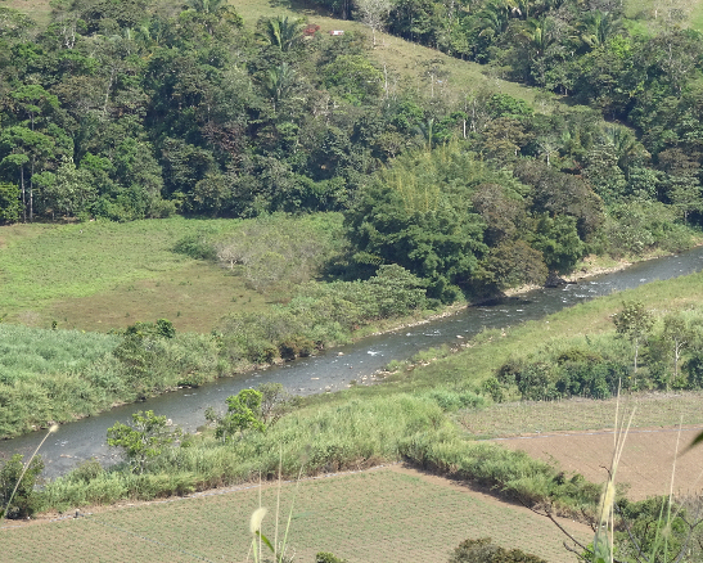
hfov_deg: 9.0
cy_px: 234
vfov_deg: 7.2
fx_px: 4454
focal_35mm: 214
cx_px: 472
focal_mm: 25.66
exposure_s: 1/200
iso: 80
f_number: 5.6
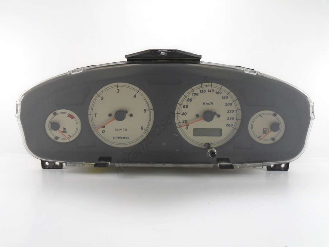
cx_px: 164
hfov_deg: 67.3
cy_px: 124
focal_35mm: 26
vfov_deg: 53.0
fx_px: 247
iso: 100
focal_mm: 4.6
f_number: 3.2
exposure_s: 1/60
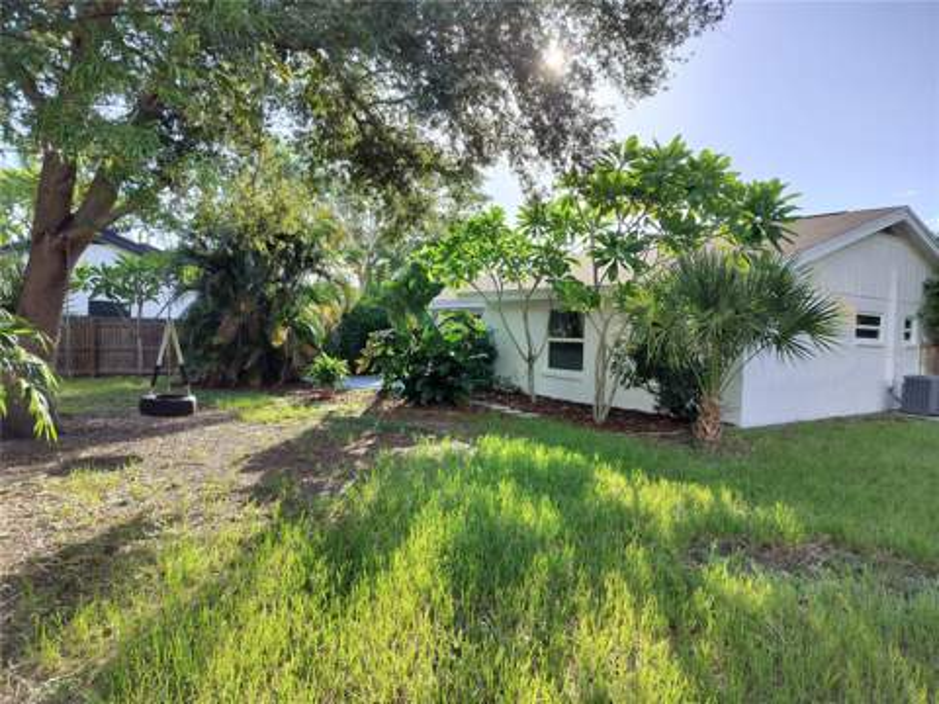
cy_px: 352
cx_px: 470
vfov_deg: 56.8
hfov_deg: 71.6
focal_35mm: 24
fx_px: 651
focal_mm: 5.24
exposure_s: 1/535
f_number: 1.7
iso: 50
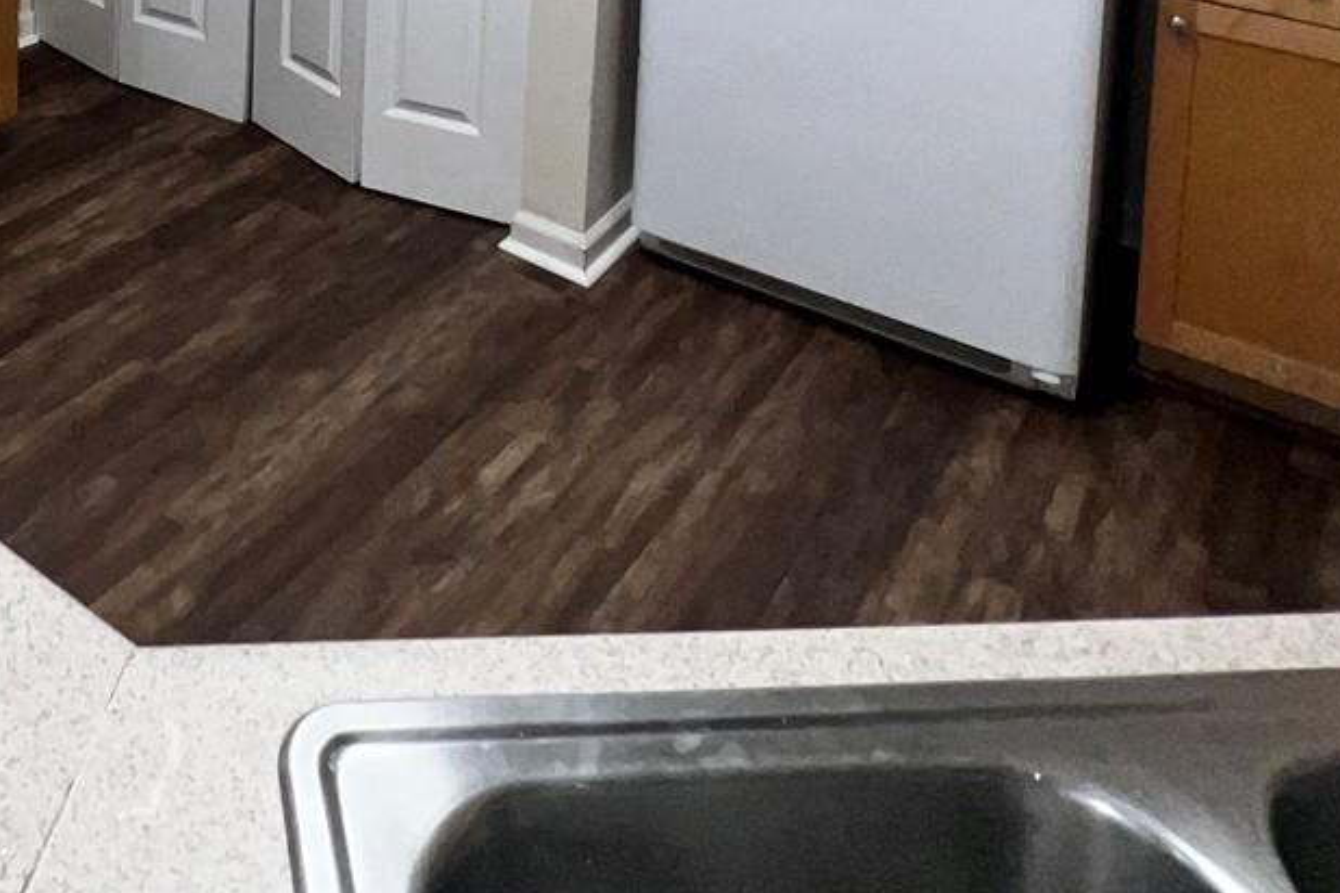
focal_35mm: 35
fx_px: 1303
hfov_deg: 49.8
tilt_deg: -5.0
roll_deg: -1.4
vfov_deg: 28.0
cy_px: -386
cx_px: 191
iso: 100
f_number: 1.8
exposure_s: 1/120
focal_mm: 1.57
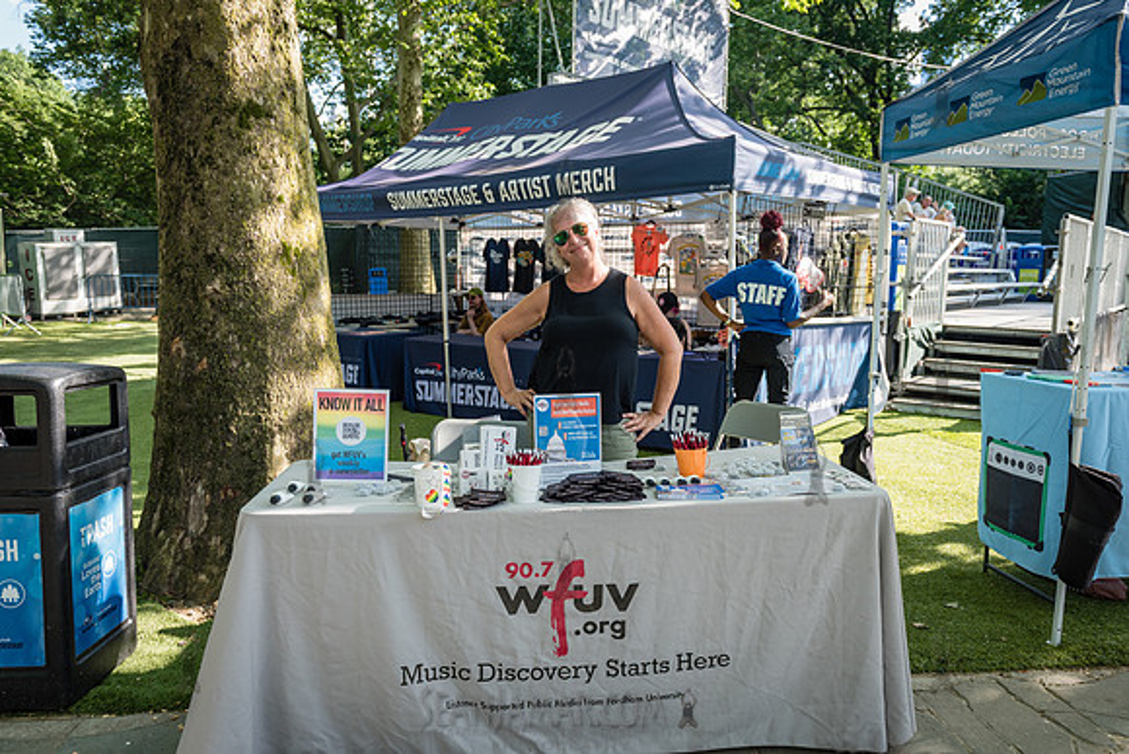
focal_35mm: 25
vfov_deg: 51.0
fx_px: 790
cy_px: 366
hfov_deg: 71.1
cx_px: 571
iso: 160
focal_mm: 24
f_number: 4
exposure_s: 1/200
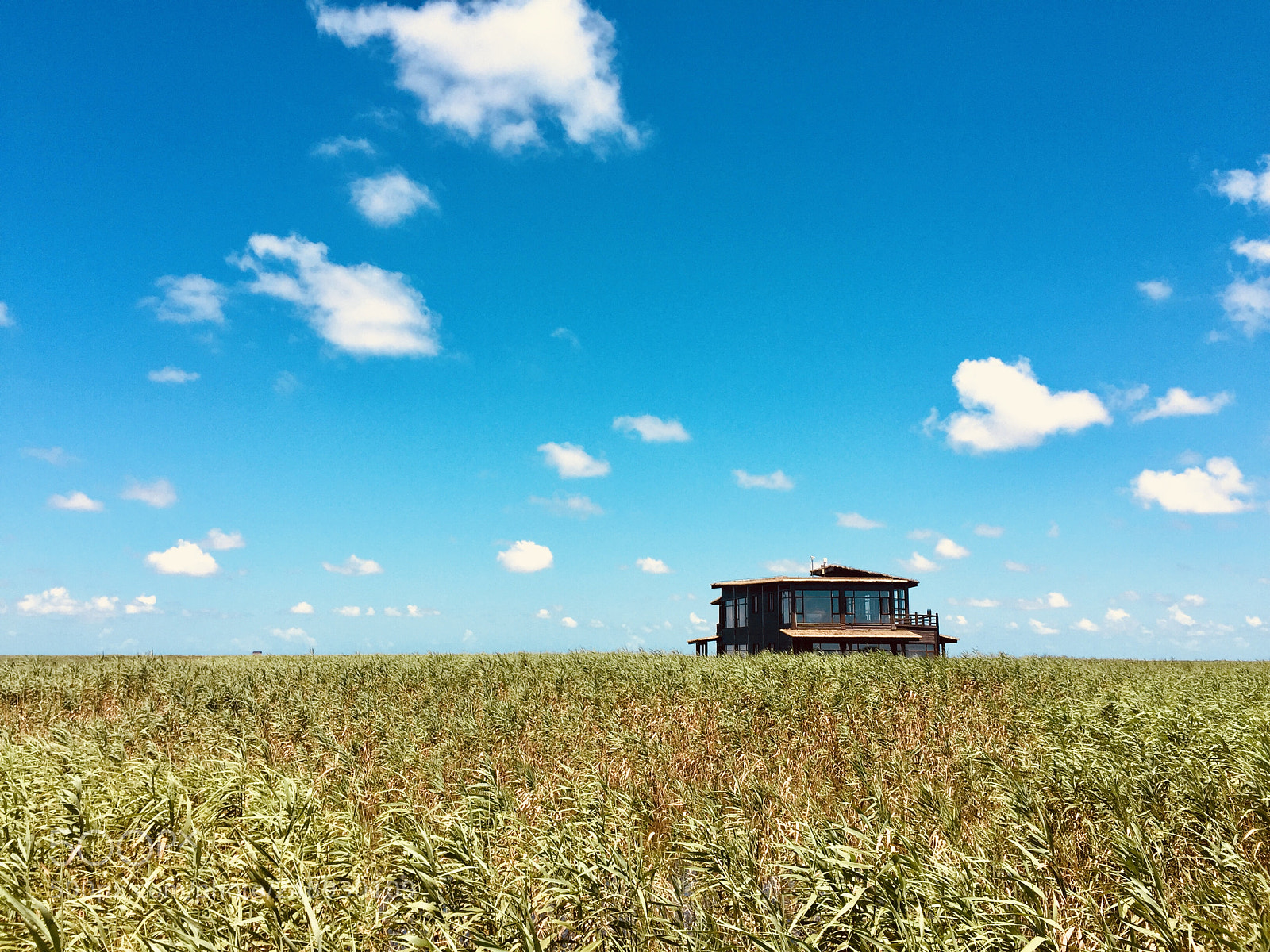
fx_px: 1064
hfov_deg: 61.7
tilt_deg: +10.3
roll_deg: -1.8
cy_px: 476
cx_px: 635
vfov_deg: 48.2
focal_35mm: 29
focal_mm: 4.15
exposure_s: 1/2198
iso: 32
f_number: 2.2
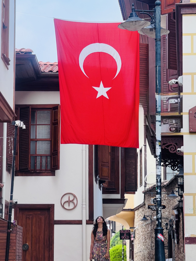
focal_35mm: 120
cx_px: 98
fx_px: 906
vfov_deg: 16.4
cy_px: 130
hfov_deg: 12.3
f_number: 2.8
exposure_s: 1/213
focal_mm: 15.66
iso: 50
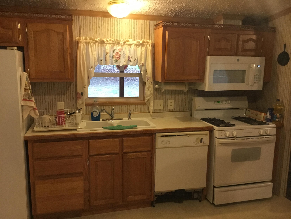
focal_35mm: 31
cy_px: 110
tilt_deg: -10.2
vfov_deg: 45.4
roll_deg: -1.1
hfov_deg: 58.4
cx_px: 146
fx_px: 261
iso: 160
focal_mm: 3.3
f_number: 2.4
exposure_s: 1/30
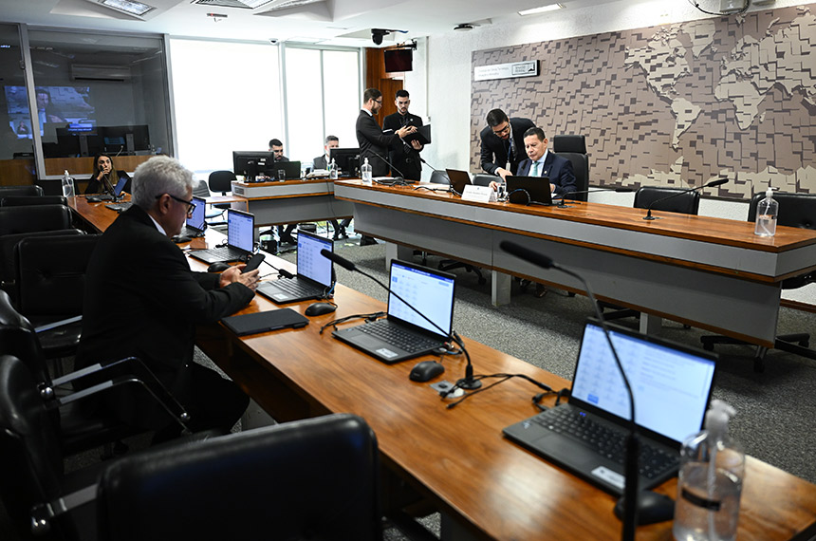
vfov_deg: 44.8
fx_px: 656
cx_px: 408
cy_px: 270
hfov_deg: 63.8
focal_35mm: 29
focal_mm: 29
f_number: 2.8
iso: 1600
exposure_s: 1/200
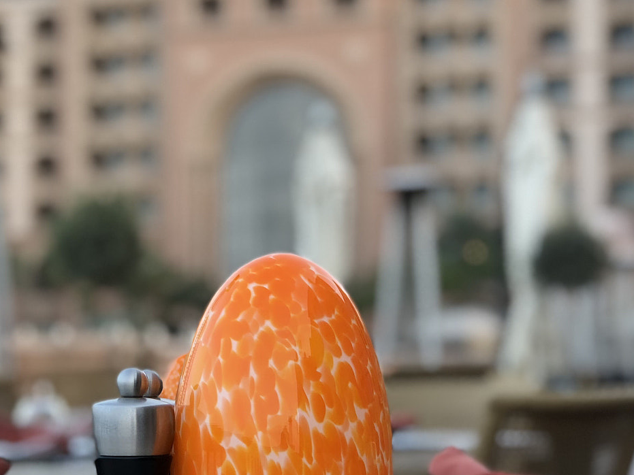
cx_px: 203
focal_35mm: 98
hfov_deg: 20.0
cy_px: 277
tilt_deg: +1.9
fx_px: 1795
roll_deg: +0.0
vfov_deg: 15.1
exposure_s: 1/50
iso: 25
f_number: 2.8
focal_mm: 6.6
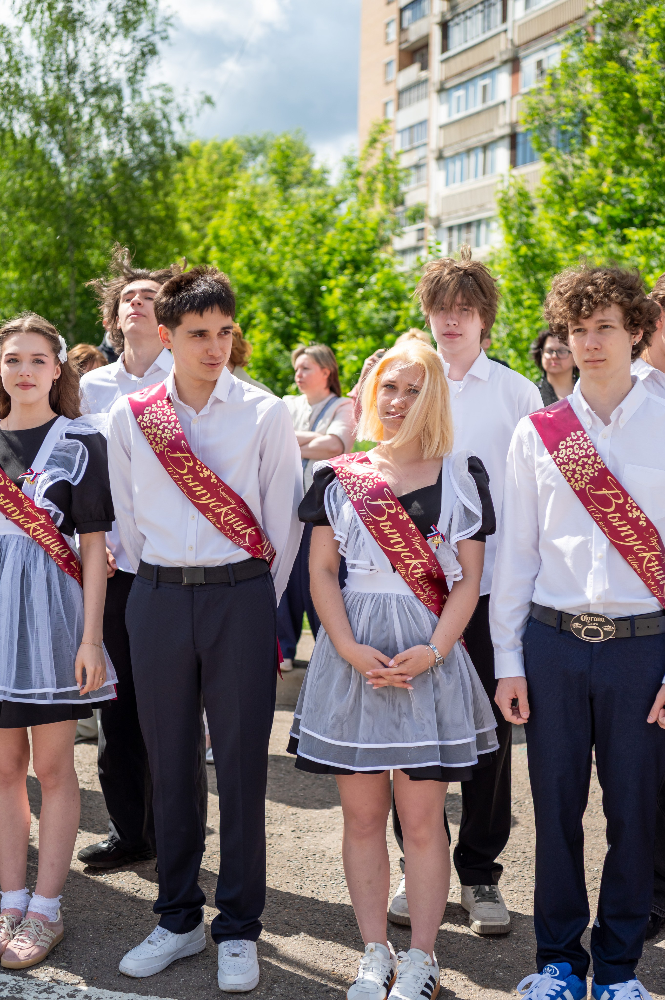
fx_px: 1387
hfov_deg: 27.0
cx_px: 332
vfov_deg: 39.6
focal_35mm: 50
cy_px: 500
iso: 160
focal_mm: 50
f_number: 3.5
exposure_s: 1/2000
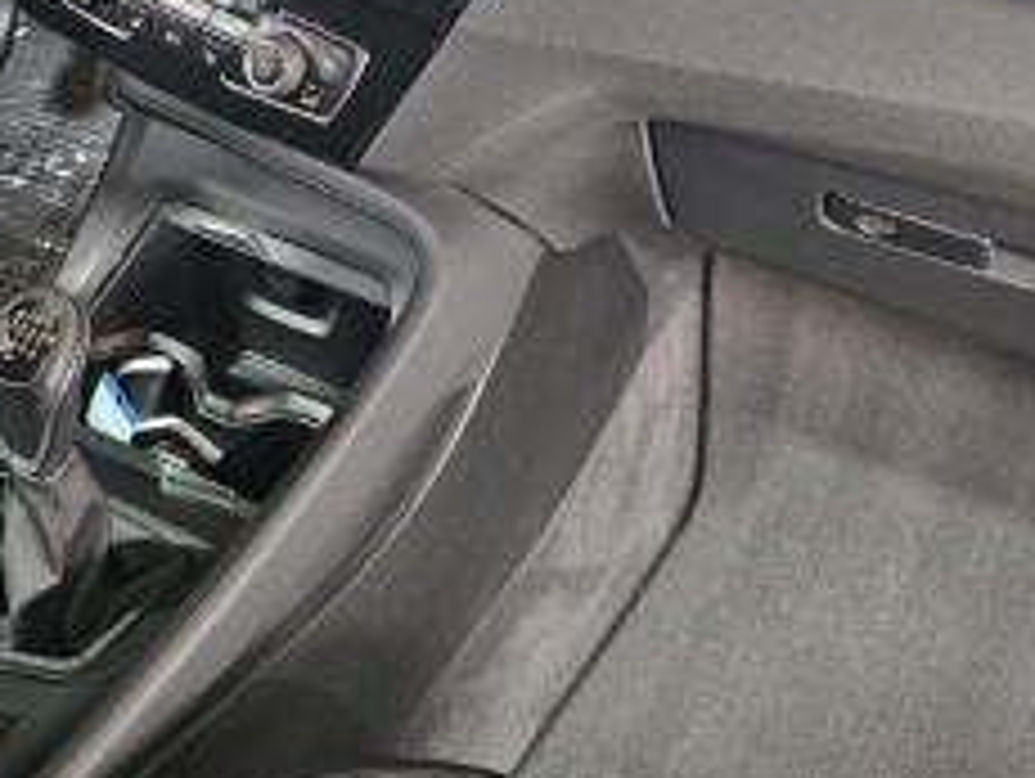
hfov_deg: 29.2
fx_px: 1916
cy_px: 85
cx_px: 144
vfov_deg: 22.4
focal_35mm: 64
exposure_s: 1/100
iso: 640
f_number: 1.7
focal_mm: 6.3
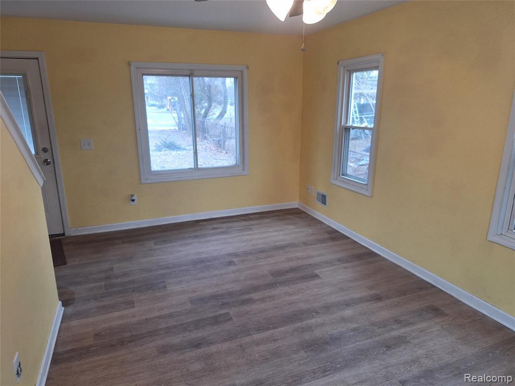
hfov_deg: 73.9
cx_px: 258
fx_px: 342
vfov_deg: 58.9
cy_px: 193
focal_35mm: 23
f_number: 1.8
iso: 64
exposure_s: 1/40
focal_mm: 5.54
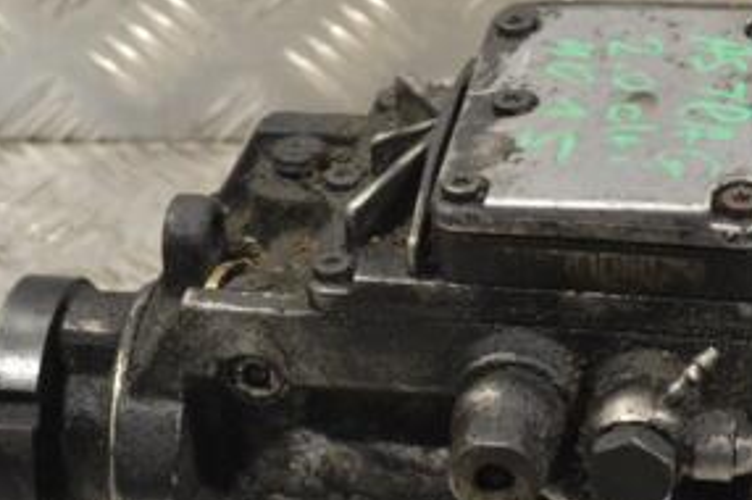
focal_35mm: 145
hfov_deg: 14.1
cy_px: 329
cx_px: 526
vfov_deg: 9.4
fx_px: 3025
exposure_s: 1/250
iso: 3200
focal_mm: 46
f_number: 8
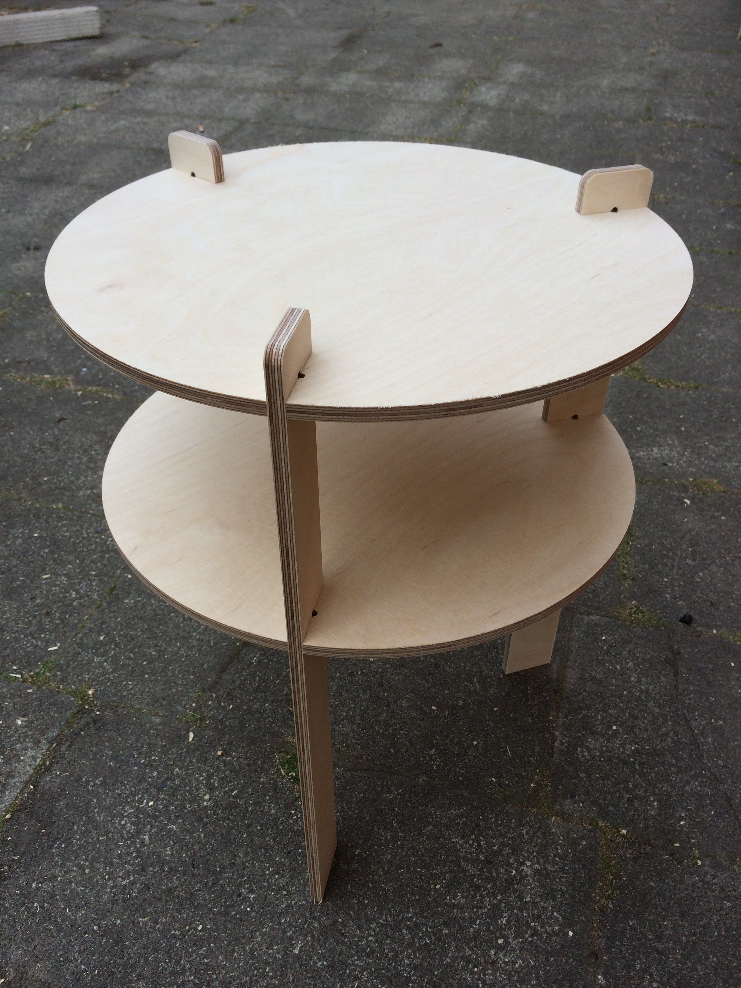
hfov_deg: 48.2
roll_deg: +2.4
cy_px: 494
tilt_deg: -40.7
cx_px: 370
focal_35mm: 29
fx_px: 828
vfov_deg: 61.7
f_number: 2.2
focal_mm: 4.15
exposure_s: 1/456
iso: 32
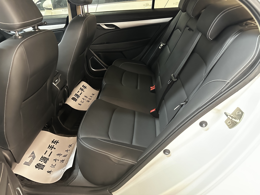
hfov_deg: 71.6
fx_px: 180
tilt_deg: -30.3
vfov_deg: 56.8
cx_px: 130
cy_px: 98
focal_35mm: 24
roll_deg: +1.7
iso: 1600
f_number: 1.78
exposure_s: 1/30
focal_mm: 6.86
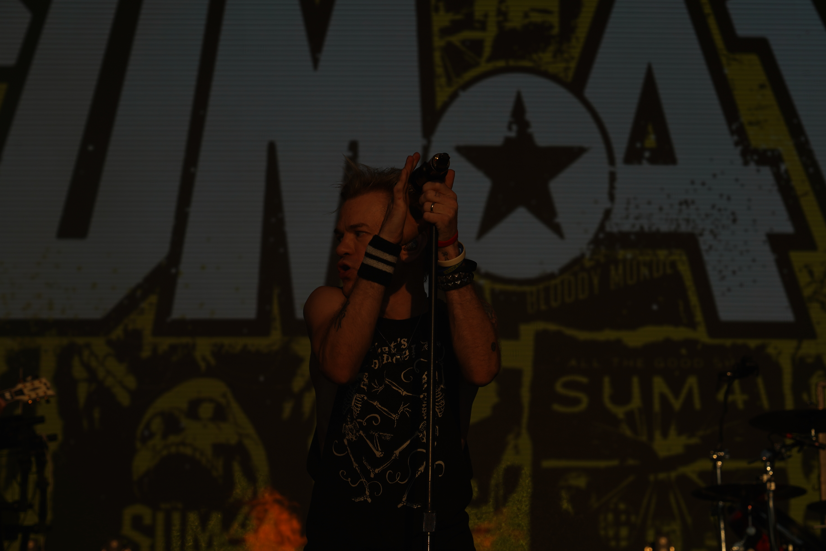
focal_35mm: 105
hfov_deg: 19.5
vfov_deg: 13.0
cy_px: 276
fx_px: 2409
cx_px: 413
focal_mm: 105
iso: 100
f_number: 8
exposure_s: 1/1250
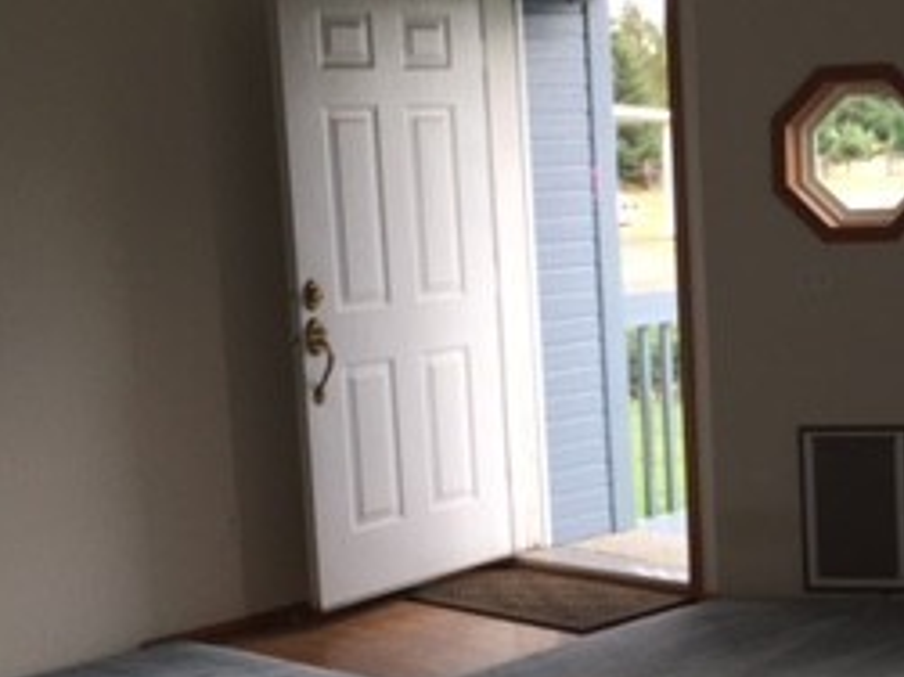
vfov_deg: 19.8
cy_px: 457
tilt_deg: -9.8
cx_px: 850
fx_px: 1932
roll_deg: +2.2
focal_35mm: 74
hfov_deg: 25.4
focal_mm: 4.15
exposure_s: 1/120
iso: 50
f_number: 2.2
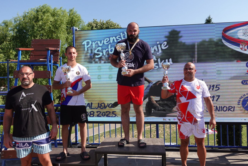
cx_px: 131
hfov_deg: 67.3
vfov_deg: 47.9
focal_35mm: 27
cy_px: 78
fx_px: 186
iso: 125
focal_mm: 9.4
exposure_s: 1/1600
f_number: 2.8
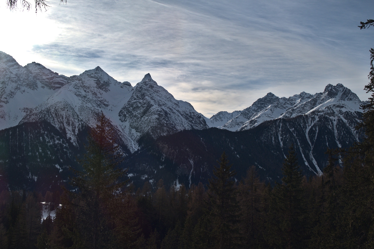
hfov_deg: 48.4
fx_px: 416
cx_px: 187
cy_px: 124
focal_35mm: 40
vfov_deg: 33.4
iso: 200
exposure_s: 1/800
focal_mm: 14.7
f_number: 7.1
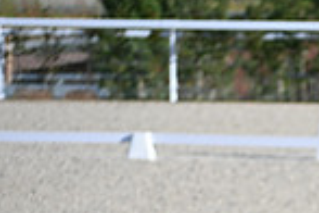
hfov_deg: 2.6
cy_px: 388
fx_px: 7009
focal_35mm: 791
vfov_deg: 1.7
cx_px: 590
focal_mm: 200
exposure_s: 1/1600
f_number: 4.5
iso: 280
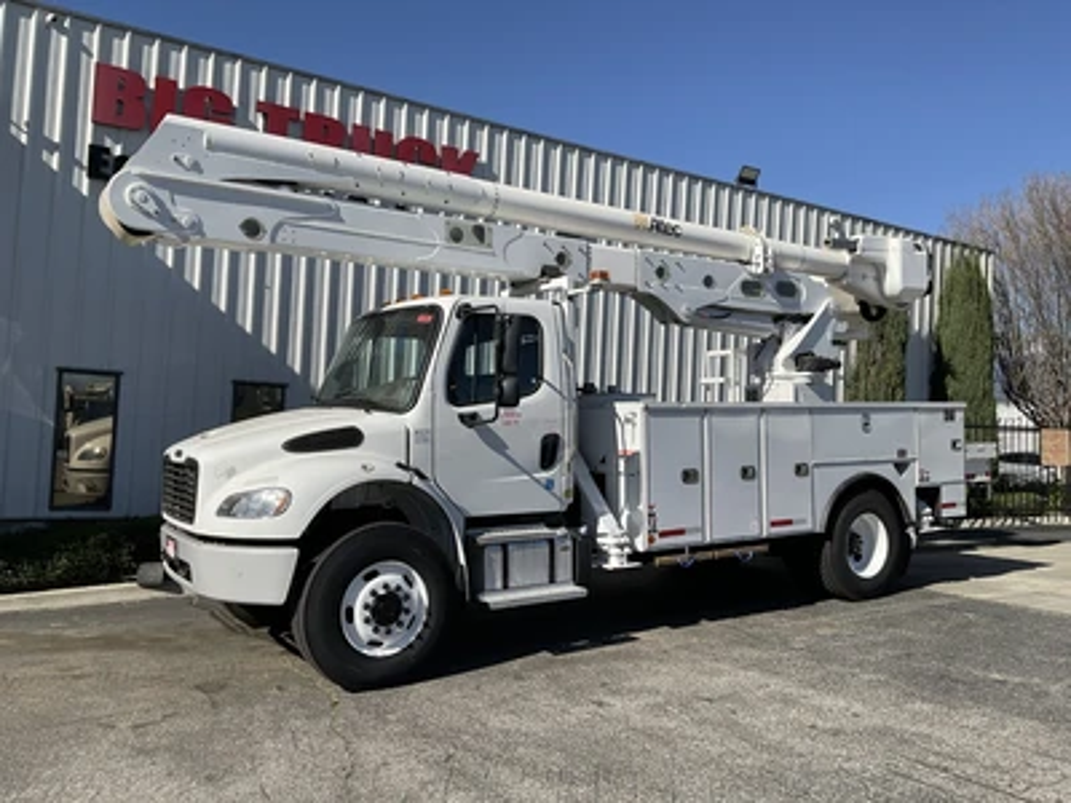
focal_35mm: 29
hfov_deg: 61.7
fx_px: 897
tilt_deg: +2.5
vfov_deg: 48.2
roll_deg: -3.2
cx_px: 536
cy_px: 402
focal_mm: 3
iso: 16
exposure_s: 1/2427
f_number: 1.8
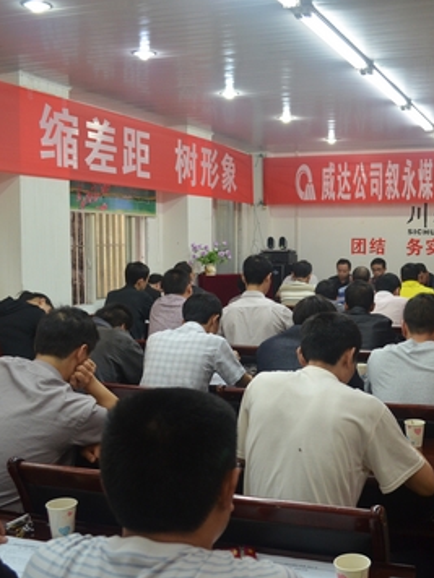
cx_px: 330
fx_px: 669
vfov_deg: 46.8
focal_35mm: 40
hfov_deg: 35.1
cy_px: 294
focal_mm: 18
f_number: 4
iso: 800
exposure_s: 1/60
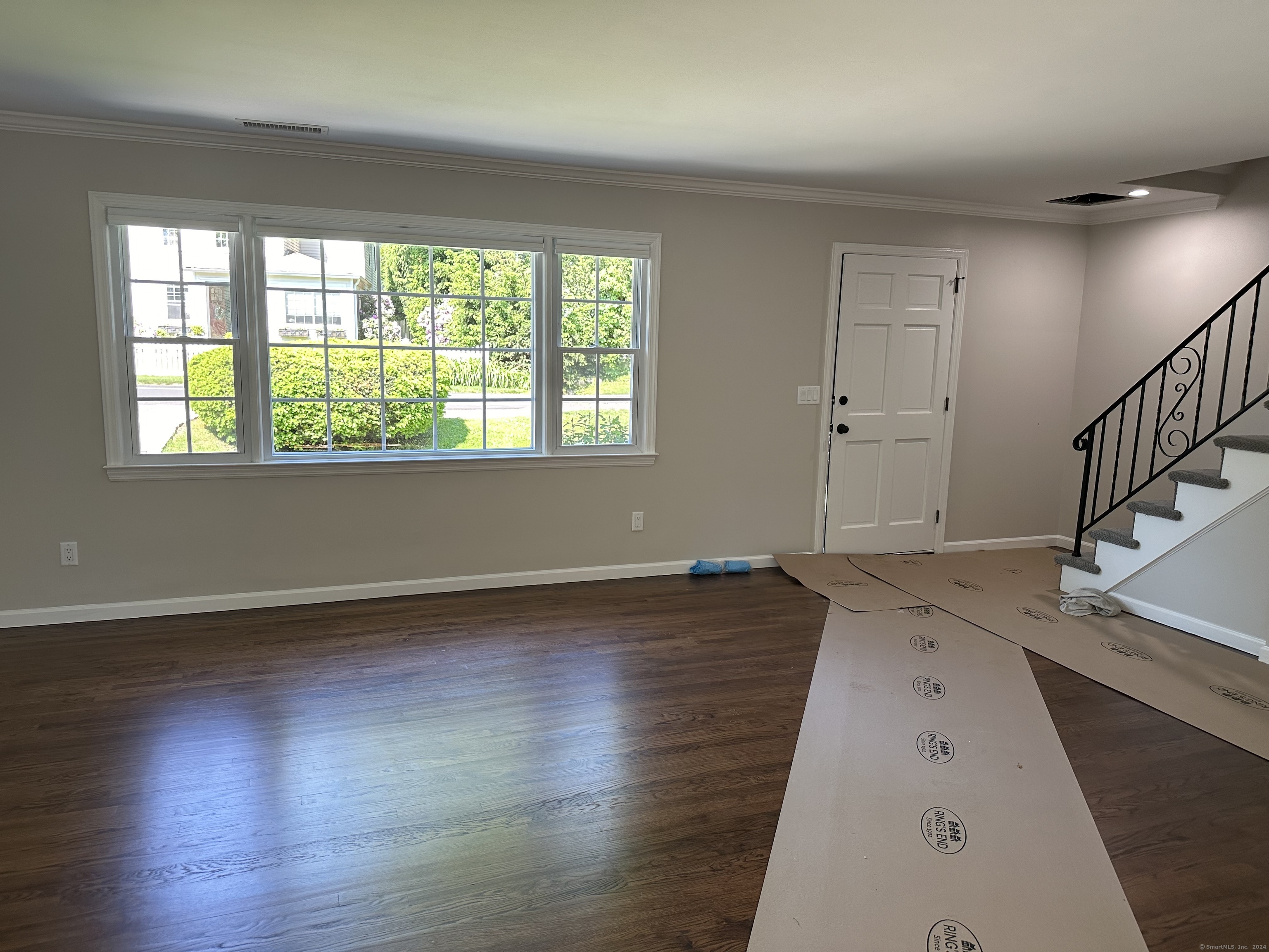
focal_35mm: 24
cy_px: 476
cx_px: 634
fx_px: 880
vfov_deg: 56.8
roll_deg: -1.8
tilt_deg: -8.4
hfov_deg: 71.6
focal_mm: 6.86
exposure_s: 1/120
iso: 125
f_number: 1.78
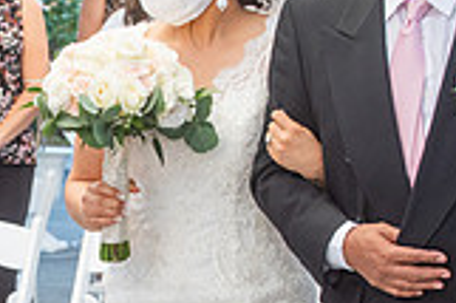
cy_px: 282
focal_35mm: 296
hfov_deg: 7.0
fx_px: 3745
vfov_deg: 4.6
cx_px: 91
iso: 640
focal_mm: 82
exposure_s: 1/125
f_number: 7.1
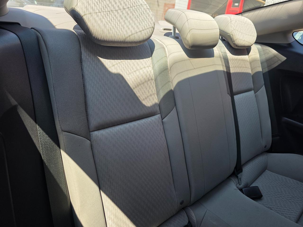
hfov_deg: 73.9
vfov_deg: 58.9
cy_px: 114
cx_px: 152
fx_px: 201
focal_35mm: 23
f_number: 1.7
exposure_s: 1/1461
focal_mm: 6.3
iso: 80
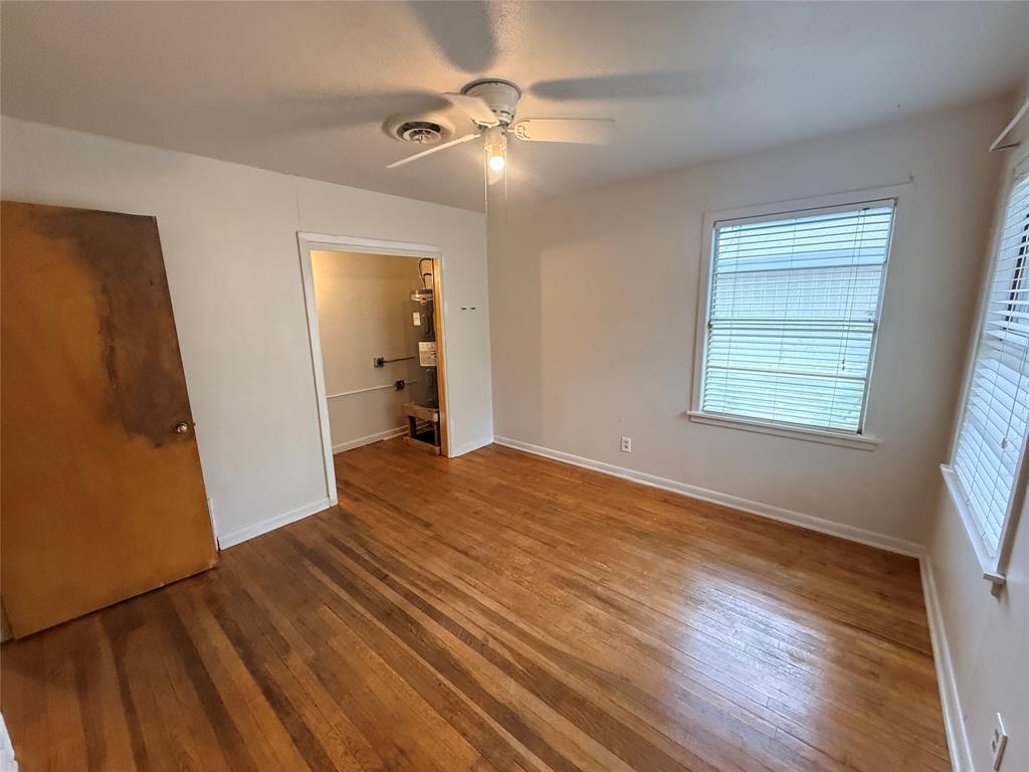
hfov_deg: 102.1
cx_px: 514
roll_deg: +1.1
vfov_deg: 85.7
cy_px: 386
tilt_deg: -11.9
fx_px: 416
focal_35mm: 14
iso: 500
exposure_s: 1/120
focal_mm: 2.22
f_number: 2.2
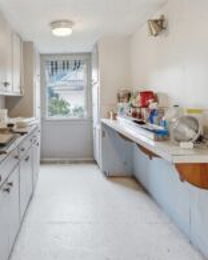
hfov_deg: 50.8
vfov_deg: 63.5
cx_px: 51
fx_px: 208
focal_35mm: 27
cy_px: 103
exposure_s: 1/4
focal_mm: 14
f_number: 9
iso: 250
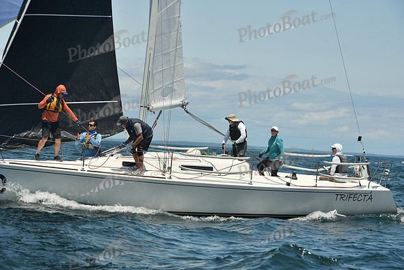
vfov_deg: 10.2
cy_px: 135
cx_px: 202
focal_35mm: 135
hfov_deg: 15.2
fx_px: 1515
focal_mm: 135
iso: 320
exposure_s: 1/640
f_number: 10
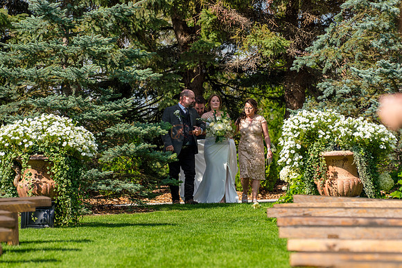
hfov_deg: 10.8
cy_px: 128
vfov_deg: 7.2
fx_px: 2121
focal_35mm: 190
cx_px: 202
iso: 400
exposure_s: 1/2500
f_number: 4
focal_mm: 150
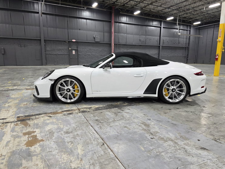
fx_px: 156
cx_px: 116
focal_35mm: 24
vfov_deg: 56.8
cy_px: 87
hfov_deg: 71.6
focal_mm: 6.3
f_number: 1.7
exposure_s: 1/120
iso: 250
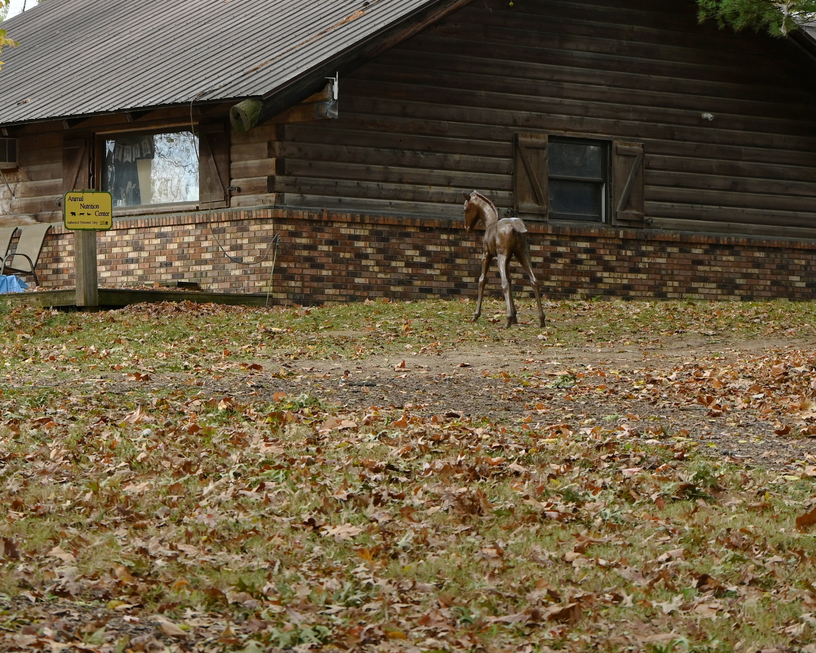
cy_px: 123
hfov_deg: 14.2
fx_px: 3285
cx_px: 387
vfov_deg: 11.3
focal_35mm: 136
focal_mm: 72
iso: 320
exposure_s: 1/250
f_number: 6
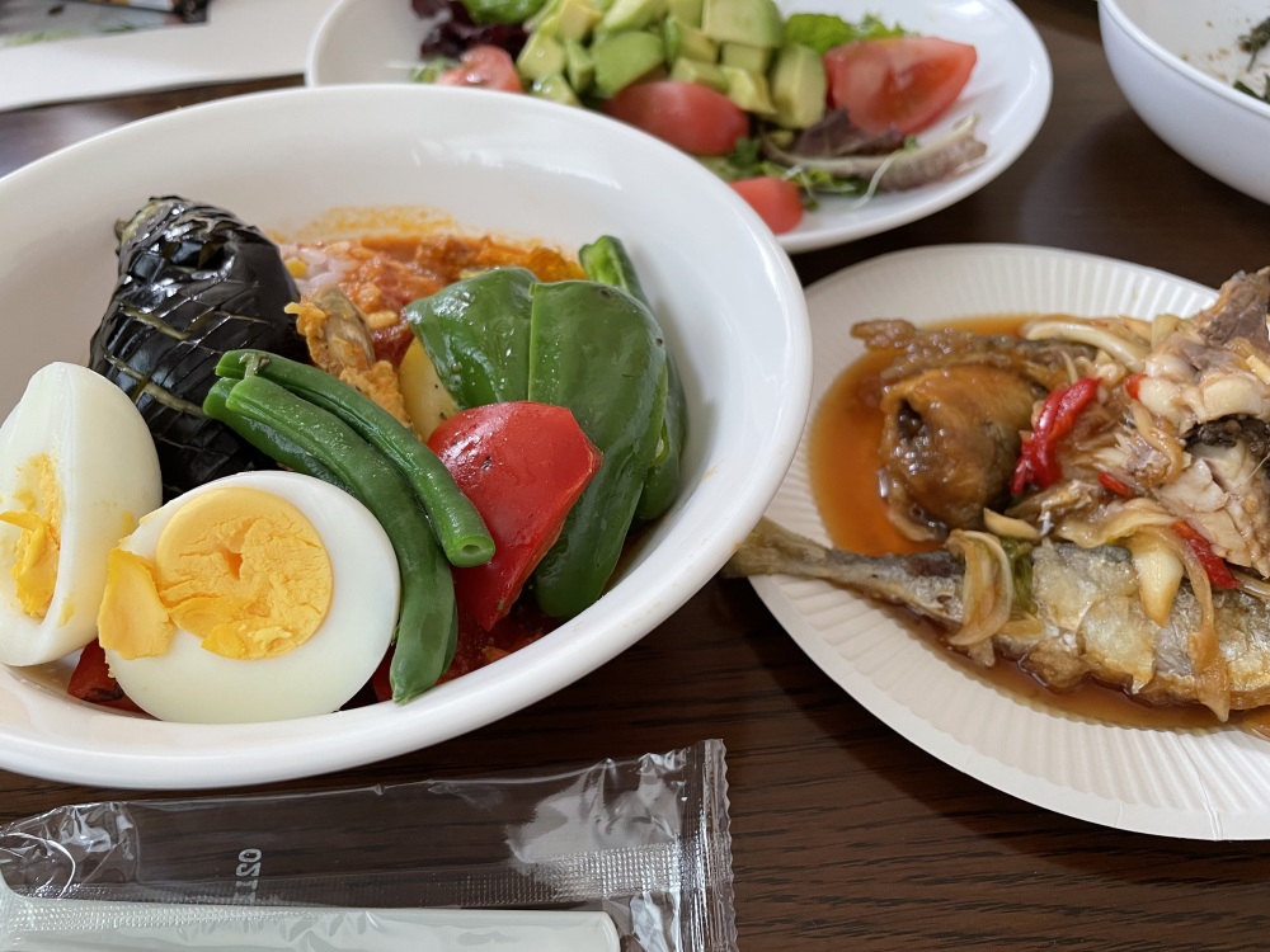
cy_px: 476
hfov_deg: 67.3
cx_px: 635
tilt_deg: -47.0
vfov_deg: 53.1
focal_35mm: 26
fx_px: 954
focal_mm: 4.2
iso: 125
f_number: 1.6
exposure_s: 1/94
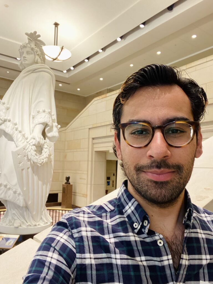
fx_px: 246
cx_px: 106
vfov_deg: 60.0
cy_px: 142
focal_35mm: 30
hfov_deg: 46.8
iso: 400
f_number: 2.2
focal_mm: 2.71
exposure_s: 1/40
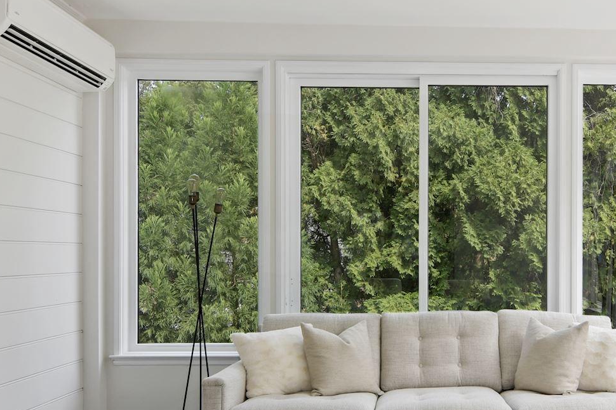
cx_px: 434
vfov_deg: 38.4
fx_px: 582
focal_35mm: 34
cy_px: 274
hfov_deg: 54.1
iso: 200
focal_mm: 11
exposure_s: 1/30
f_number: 8
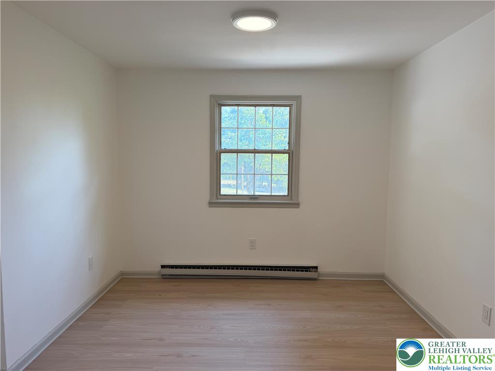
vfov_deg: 56.8
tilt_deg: -5.6
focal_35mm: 24
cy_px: 186
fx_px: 343
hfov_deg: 71.6
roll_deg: -1.0
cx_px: 248
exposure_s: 1/184
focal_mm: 6.76
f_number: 1.78
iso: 100
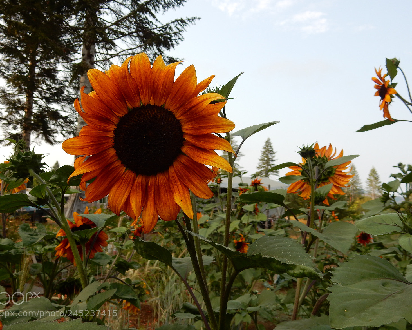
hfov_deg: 55.6
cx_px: 195
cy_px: 166
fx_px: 390
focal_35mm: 32
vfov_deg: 45.8
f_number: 4
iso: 125
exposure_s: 1/400
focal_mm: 5.4
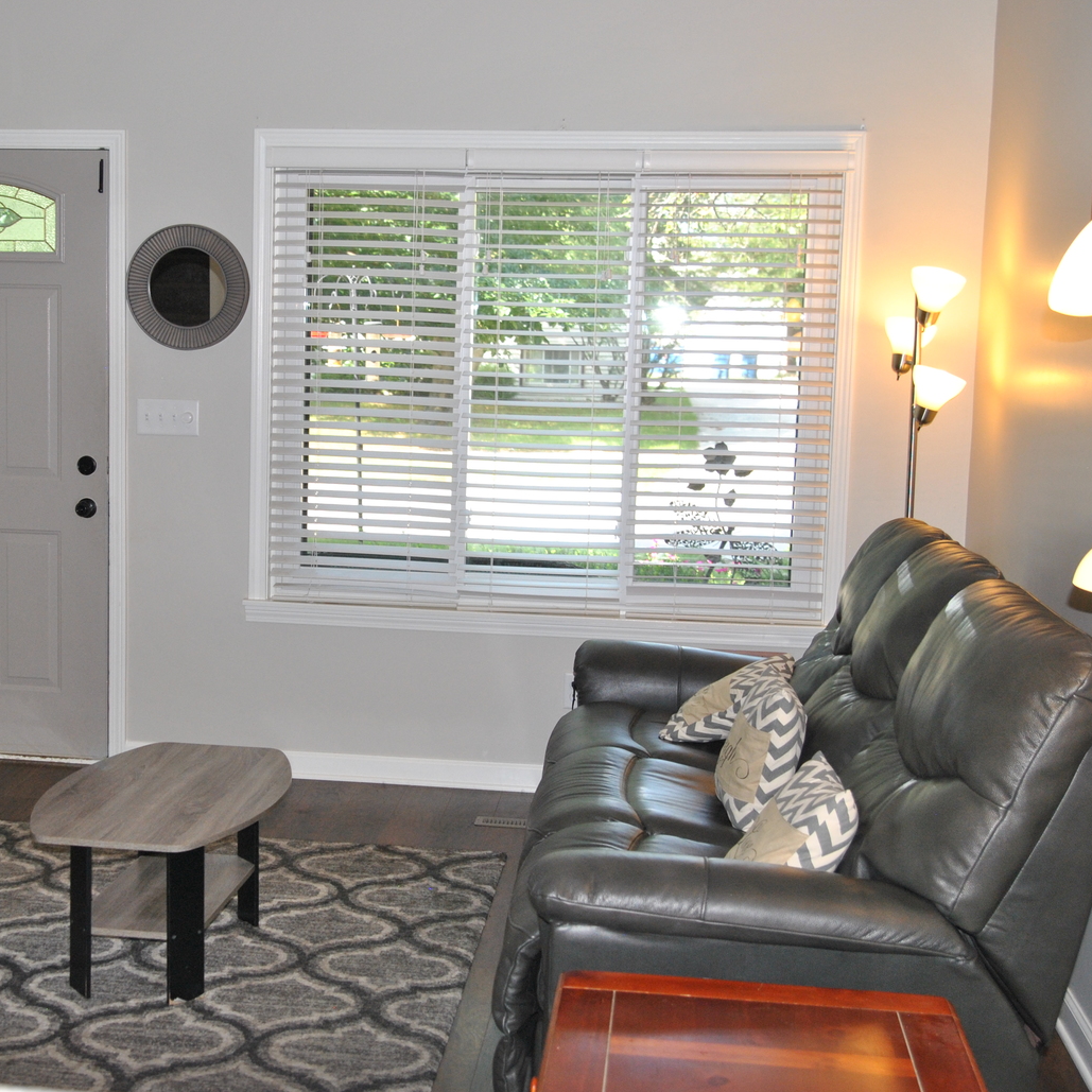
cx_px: 378
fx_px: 1713
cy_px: 558
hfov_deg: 35.1
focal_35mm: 48
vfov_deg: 35.4
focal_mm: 24
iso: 400
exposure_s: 1/200
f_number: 4.5
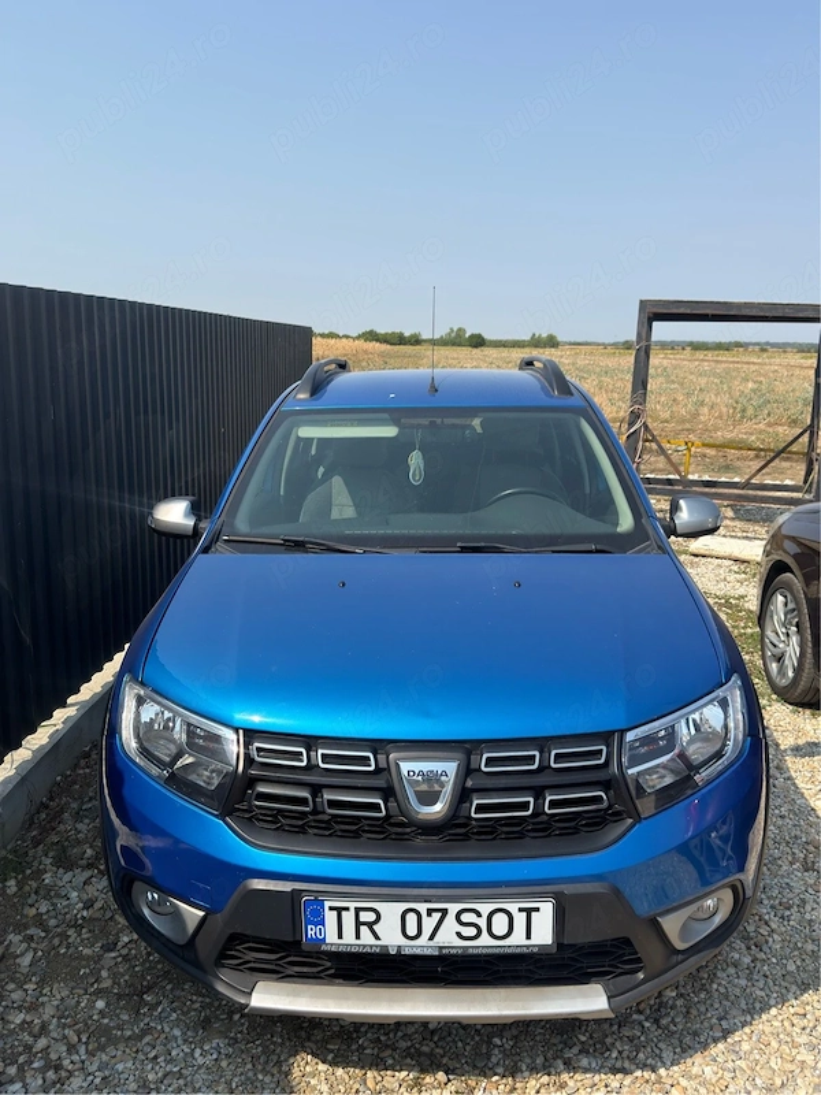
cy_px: 548
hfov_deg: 48.2
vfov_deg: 61.7
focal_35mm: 29
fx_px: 917
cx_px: 410
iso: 80
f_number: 1.78
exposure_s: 1/4739
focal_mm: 6.76
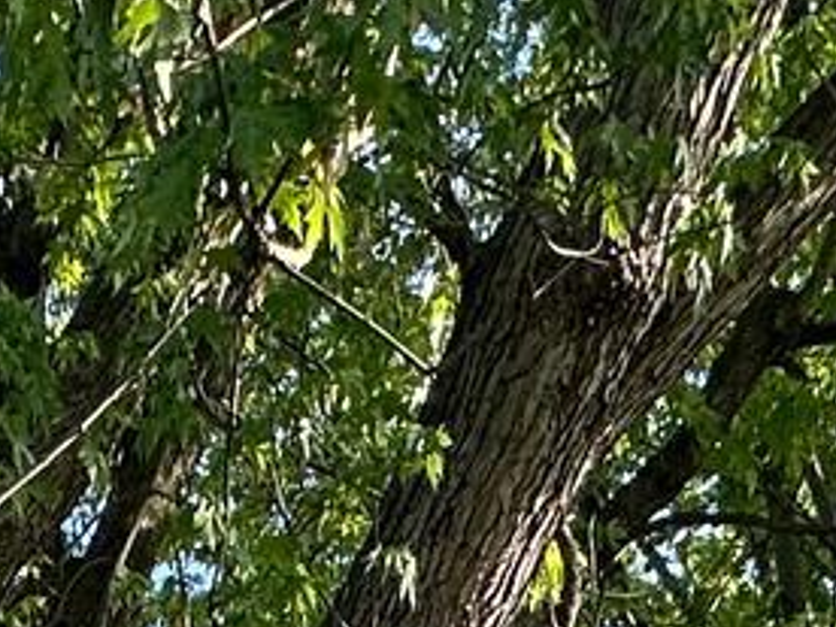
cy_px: 2308
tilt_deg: -6.9
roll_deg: +0.5
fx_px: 2512
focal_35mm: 104
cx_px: -97
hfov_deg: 18.2
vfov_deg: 8.8
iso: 40
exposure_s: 1/339
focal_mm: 2.22
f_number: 2.2
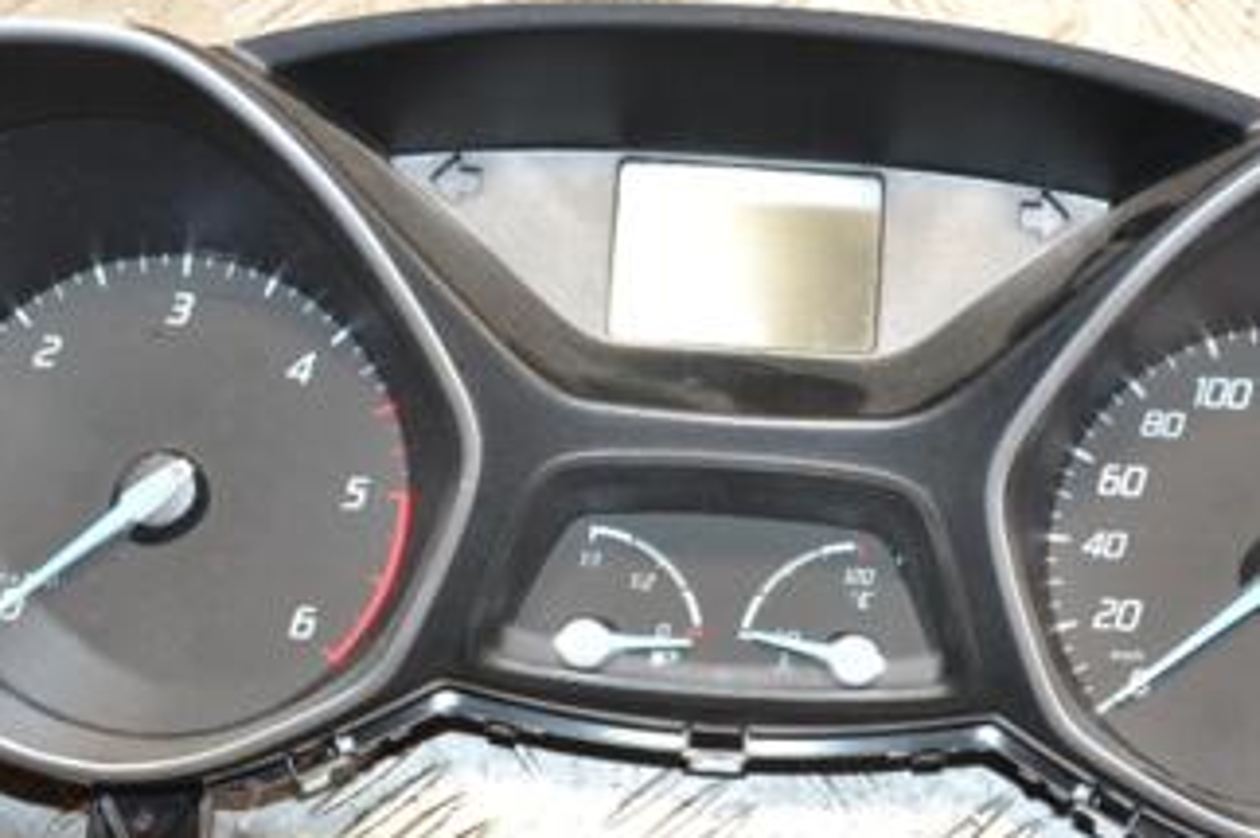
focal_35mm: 78
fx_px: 2728
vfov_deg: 17.5
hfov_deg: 26.0
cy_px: 409
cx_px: 718
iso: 800
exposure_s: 1/125
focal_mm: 28
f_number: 5
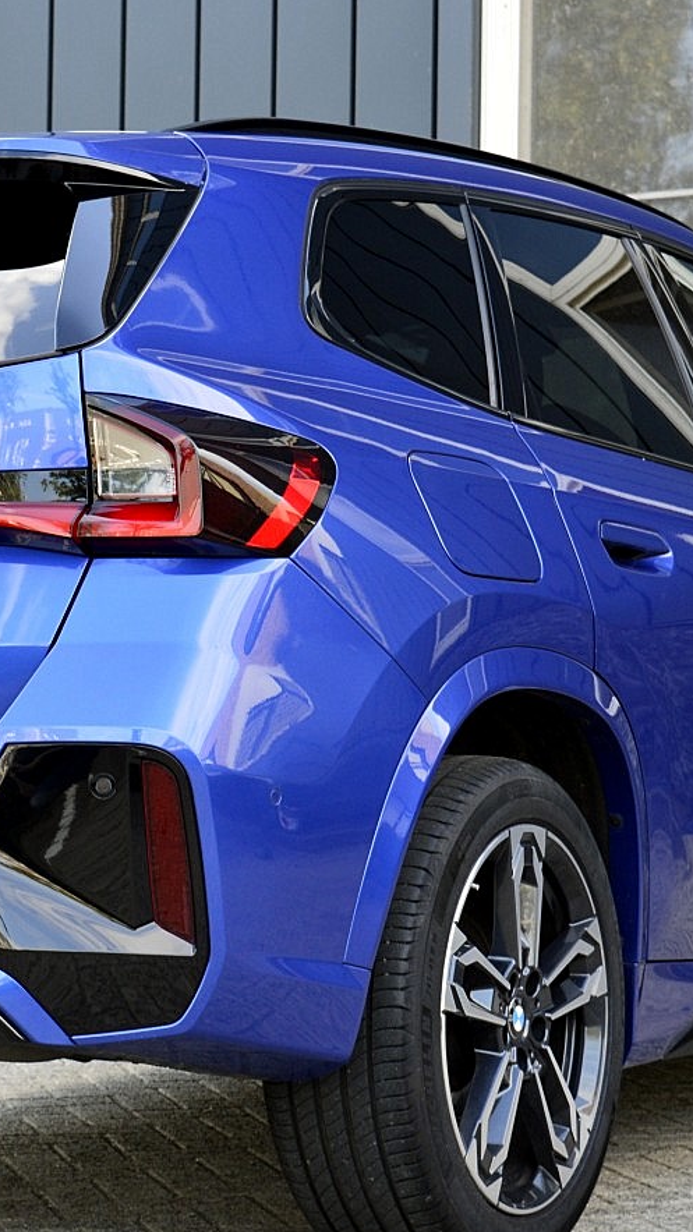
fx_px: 3299
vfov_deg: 21.2
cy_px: 658
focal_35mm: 101
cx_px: 135
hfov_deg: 11.9
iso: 400
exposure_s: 1/60
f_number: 8
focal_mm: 35
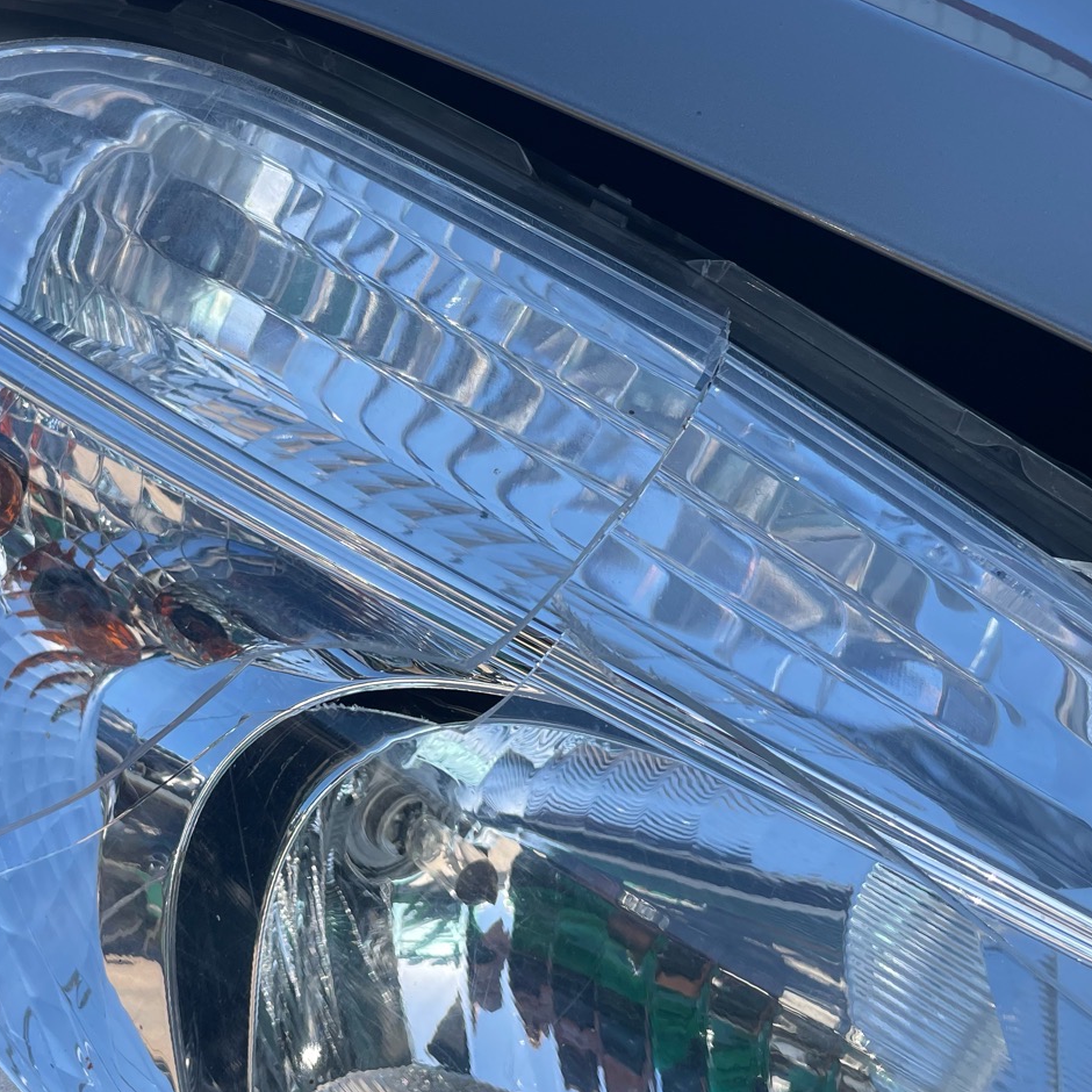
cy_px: 596
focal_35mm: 44
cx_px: 333
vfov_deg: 38.3
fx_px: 1570
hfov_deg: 37.8
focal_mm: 4.2
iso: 32
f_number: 1.6
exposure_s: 1/764
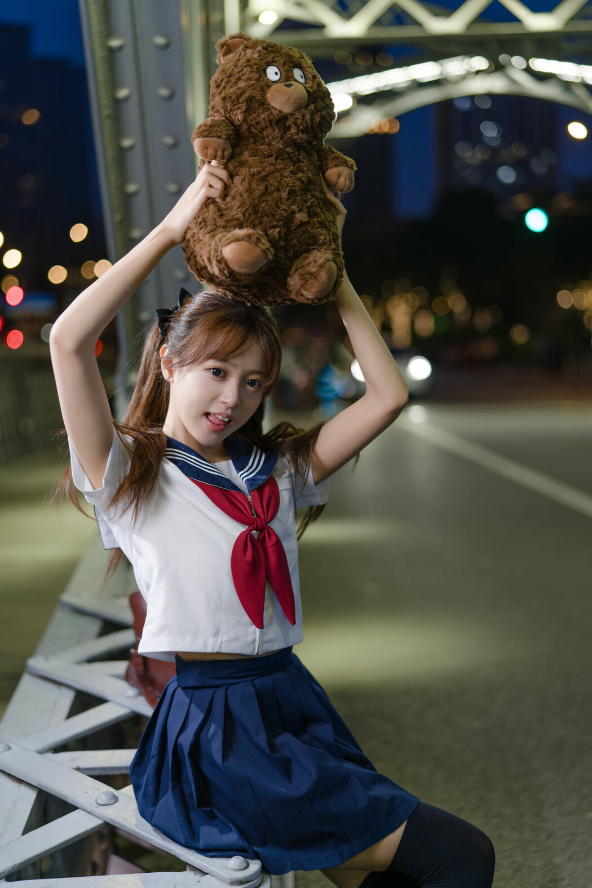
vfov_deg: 39.6
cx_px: 296
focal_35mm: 50
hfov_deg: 27.0
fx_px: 1233
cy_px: 444
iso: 200
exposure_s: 1/125
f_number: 1.6
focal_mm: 50
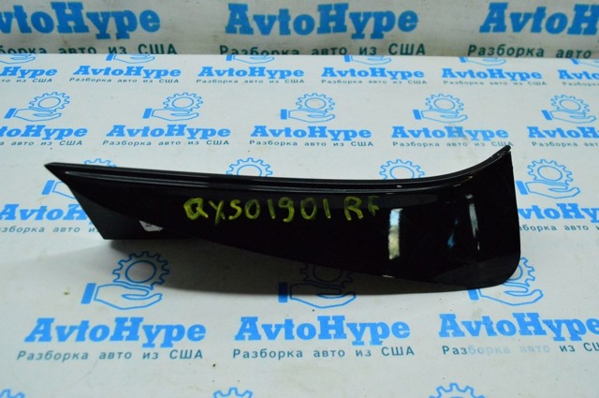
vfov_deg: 38.3
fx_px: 573
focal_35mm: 34
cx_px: 300
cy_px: 199
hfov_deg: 55.2
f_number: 6.3
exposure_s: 1/640
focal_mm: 23
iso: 6400
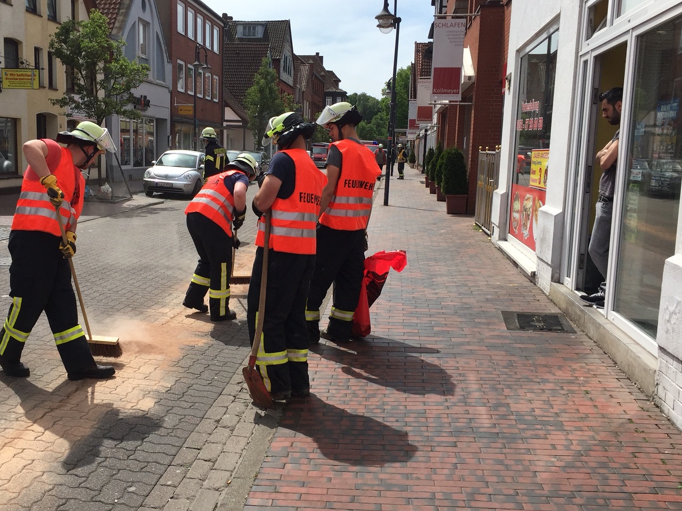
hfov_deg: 51.0
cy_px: 248
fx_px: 709
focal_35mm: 36
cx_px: 269
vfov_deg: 39.6
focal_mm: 4.15
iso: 32
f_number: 2.2
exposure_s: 1/2475
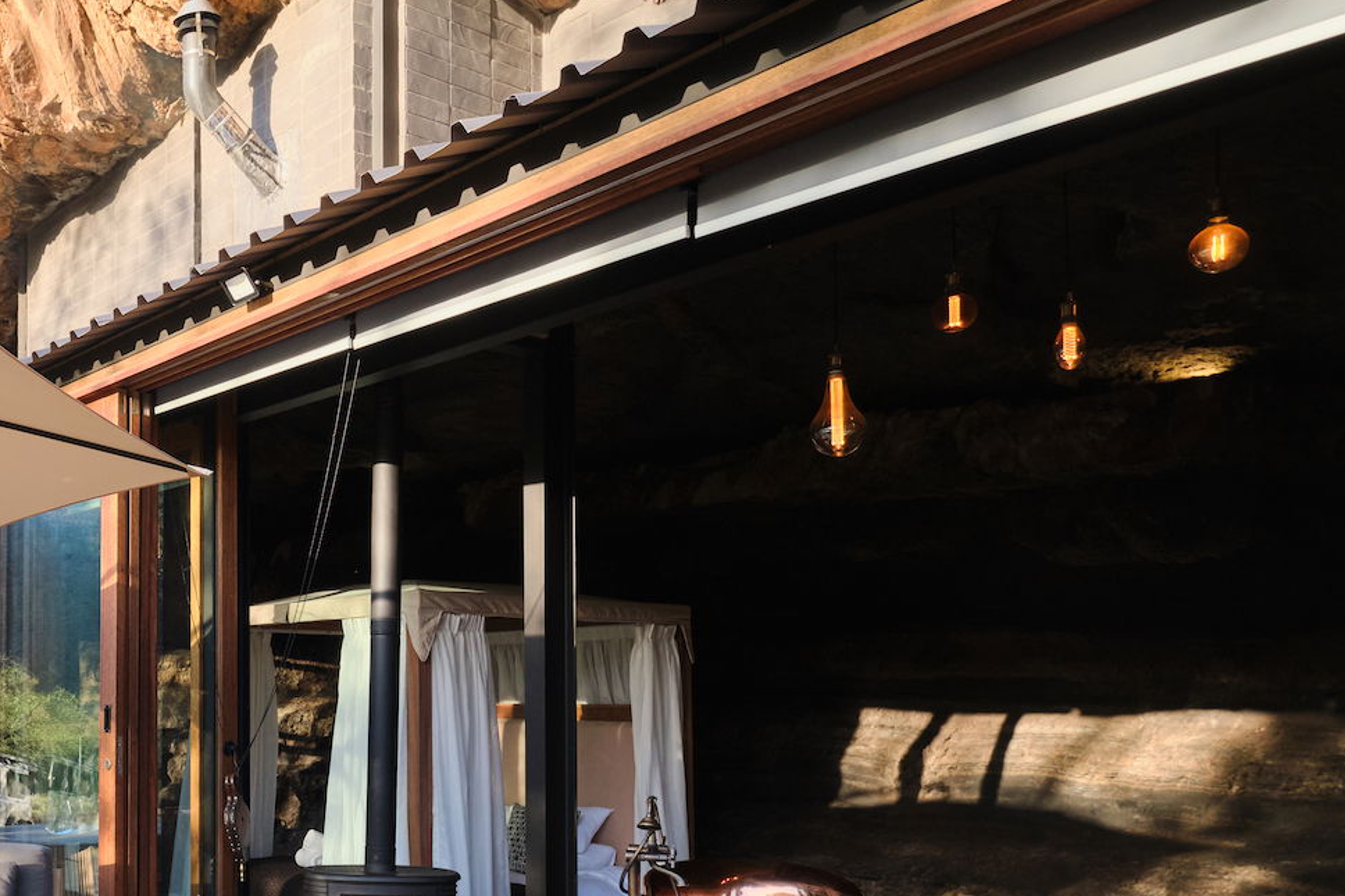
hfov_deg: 53.1
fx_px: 1158
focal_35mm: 31
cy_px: 665
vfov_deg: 41.2
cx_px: 143
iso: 640
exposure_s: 1/500
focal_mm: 10
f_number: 4
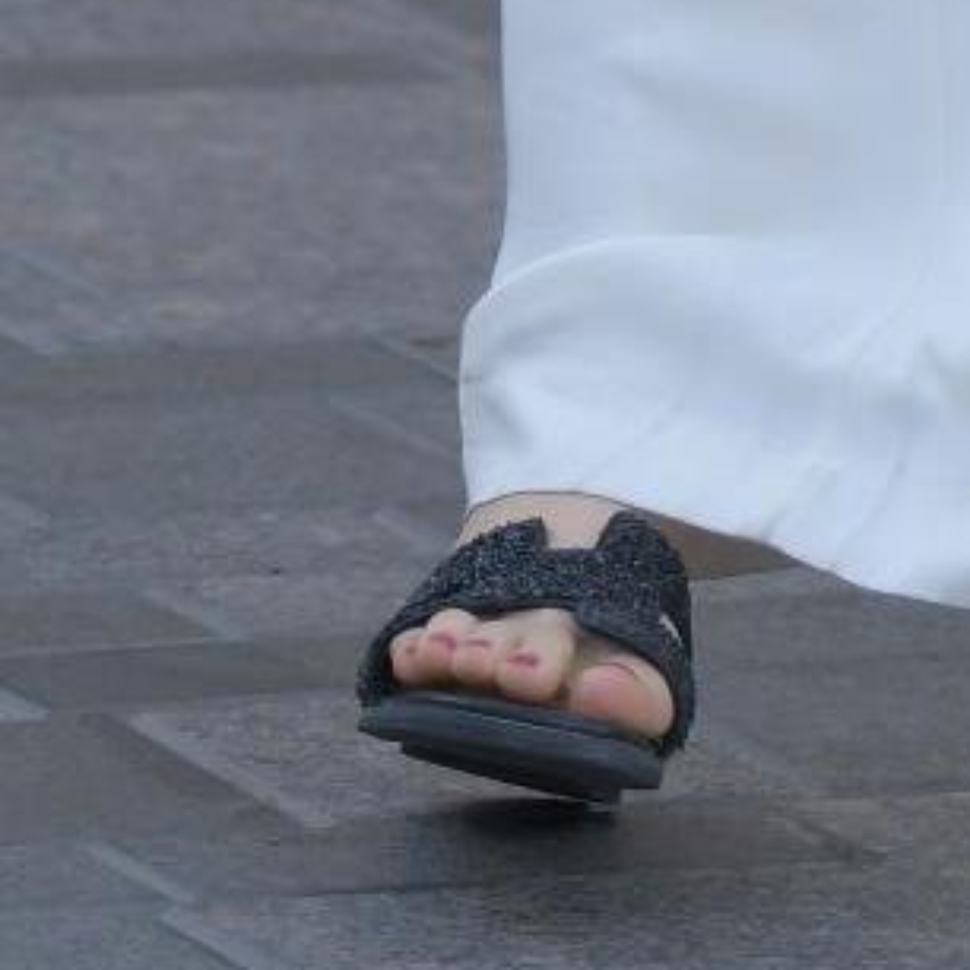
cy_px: -2894
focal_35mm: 798
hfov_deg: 2.2
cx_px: 1552
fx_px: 25299
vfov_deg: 2.2
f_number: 4
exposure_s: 1/800
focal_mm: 116
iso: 360
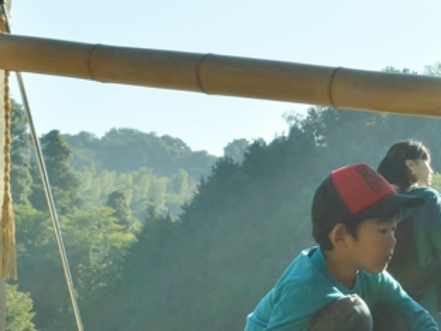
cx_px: 554
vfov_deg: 7.3
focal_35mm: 203
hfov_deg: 9.6
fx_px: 2589
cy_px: 187
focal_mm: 55
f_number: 20
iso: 800
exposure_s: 1/250
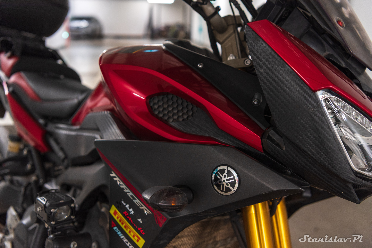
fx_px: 393
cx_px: 186
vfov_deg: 35.1
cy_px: 124
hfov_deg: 50.7
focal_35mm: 38
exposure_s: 1/50
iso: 500
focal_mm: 38
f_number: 3.5
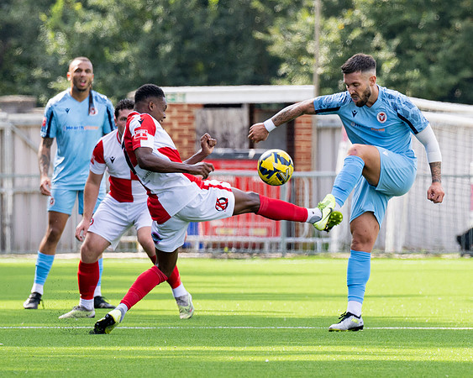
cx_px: 230
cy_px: 262
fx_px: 8161
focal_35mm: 583
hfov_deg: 3.3
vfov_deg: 2.7
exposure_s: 1/1000
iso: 200
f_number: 4
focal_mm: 190
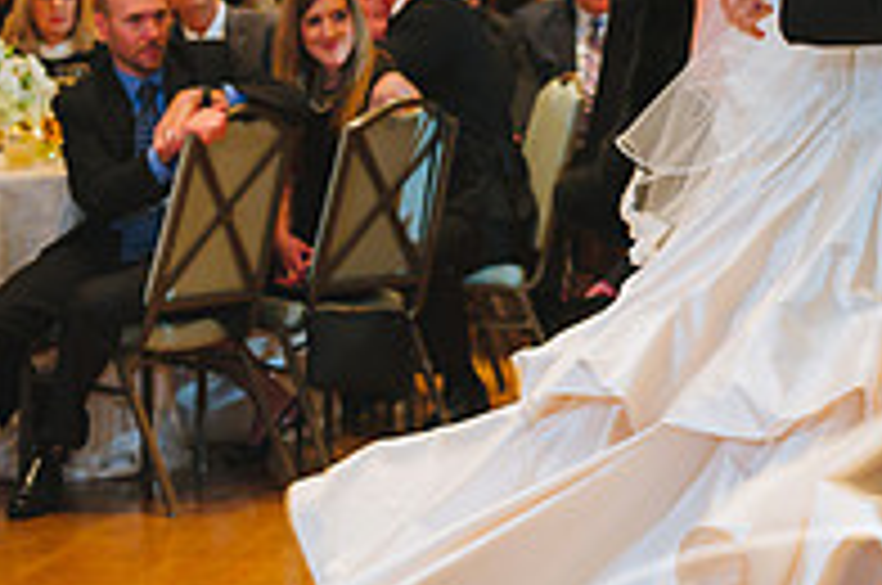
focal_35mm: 142
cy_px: 198
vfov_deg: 9.6
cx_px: 1012
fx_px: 3473
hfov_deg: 14.1
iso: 1250
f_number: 2.8
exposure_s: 1/80
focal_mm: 48
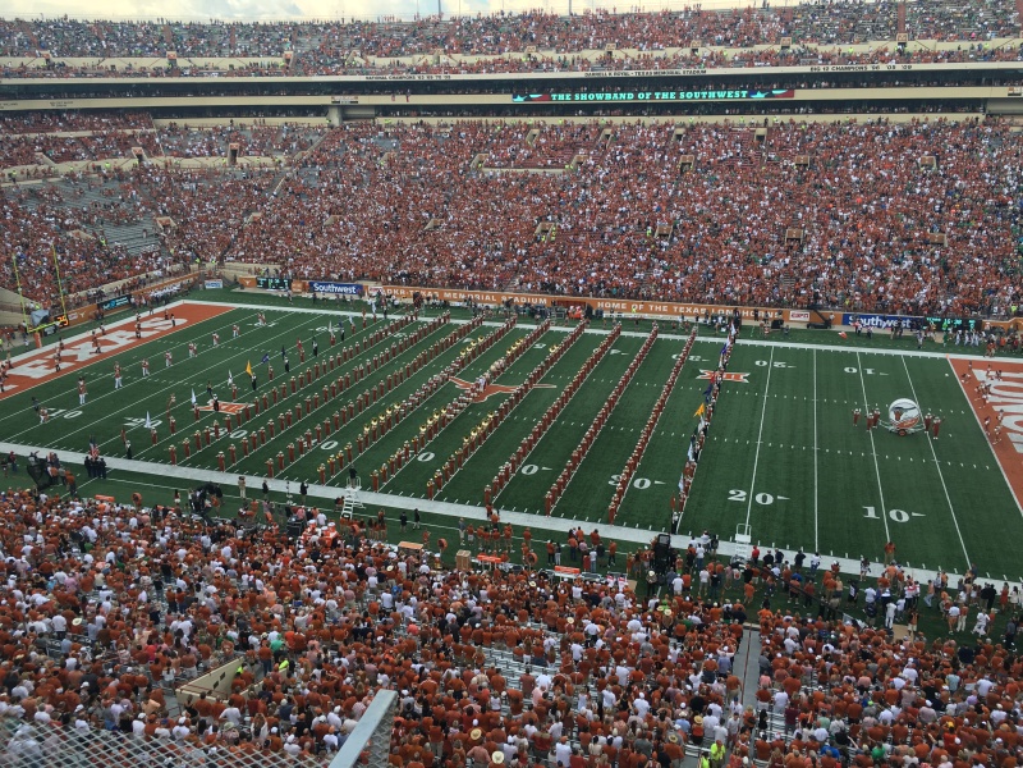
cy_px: 384
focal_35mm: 29
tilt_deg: -19.5
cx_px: 512
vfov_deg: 48.2
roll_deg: +1.5
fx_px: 857
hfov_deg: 61.7
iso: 25
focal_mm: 4.15
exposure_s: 1/309
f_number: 2.2
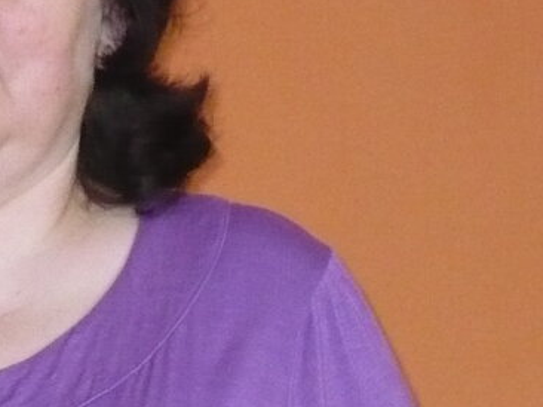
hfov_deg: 5.8
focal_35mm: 341
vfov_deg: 4.4
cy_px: 224
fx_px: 5346
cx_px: -110
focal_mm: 17.2
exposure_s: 1/30
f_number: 3.5
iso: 640
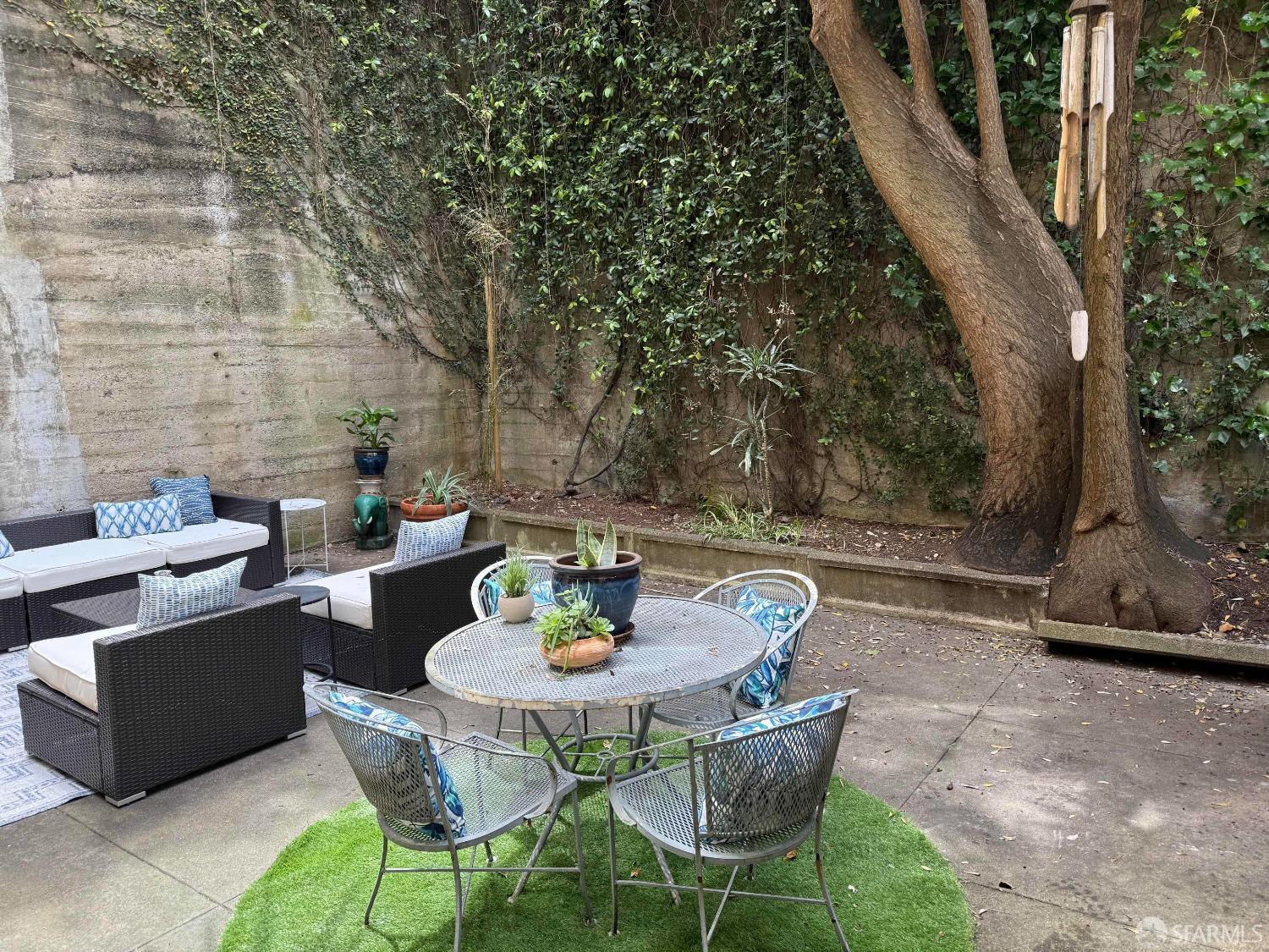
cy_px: 476
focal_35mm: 24
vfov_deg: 56.8
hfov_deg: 71.6
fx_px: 880
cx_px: 634
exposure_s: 1/166
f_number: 1.78
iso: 80
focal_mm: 6.76
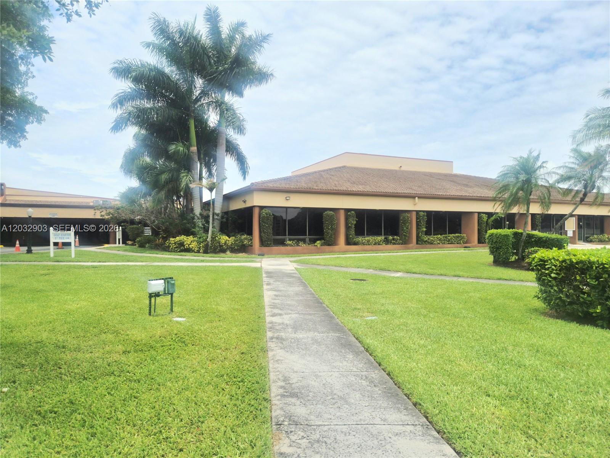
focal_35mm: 23
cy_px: 229
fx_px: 405
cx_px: 305
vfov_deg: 58.9
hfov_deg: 73.9
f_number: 1.8
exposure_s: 1/10000
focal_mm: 5.4
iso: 50
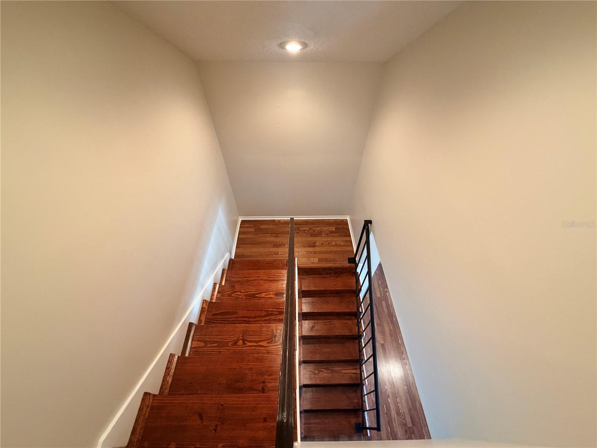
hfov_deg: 102.1
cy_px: 224
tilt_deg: -49.2
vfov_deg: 85.7
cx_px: 298
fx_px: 241
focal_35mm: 14
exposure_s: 1/60
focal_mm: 2.22
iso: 400
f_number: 2.2
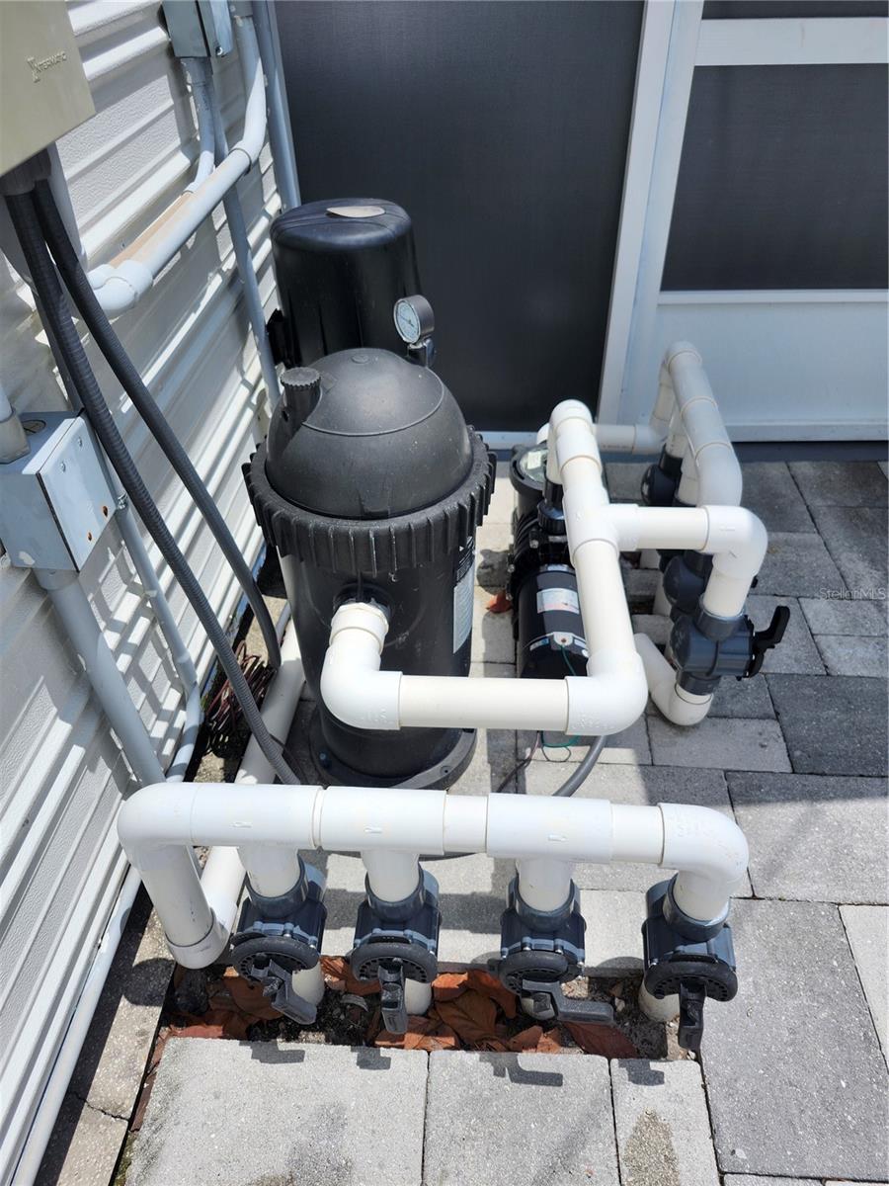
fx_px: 788
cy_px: 593
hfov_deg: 58.9
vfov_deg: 73.9
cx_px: 444
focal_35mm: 23
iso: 25
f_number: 1.8
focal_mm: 5.54
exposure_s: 1/3026
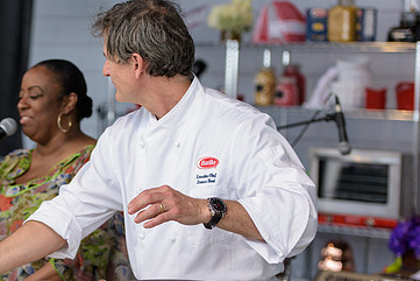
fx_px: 1727
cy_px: 208
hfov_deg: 13.8
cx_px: 107
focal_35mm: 148
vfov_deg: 9.3
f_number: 3.2
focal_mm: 92
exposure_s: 1/1000
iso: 250
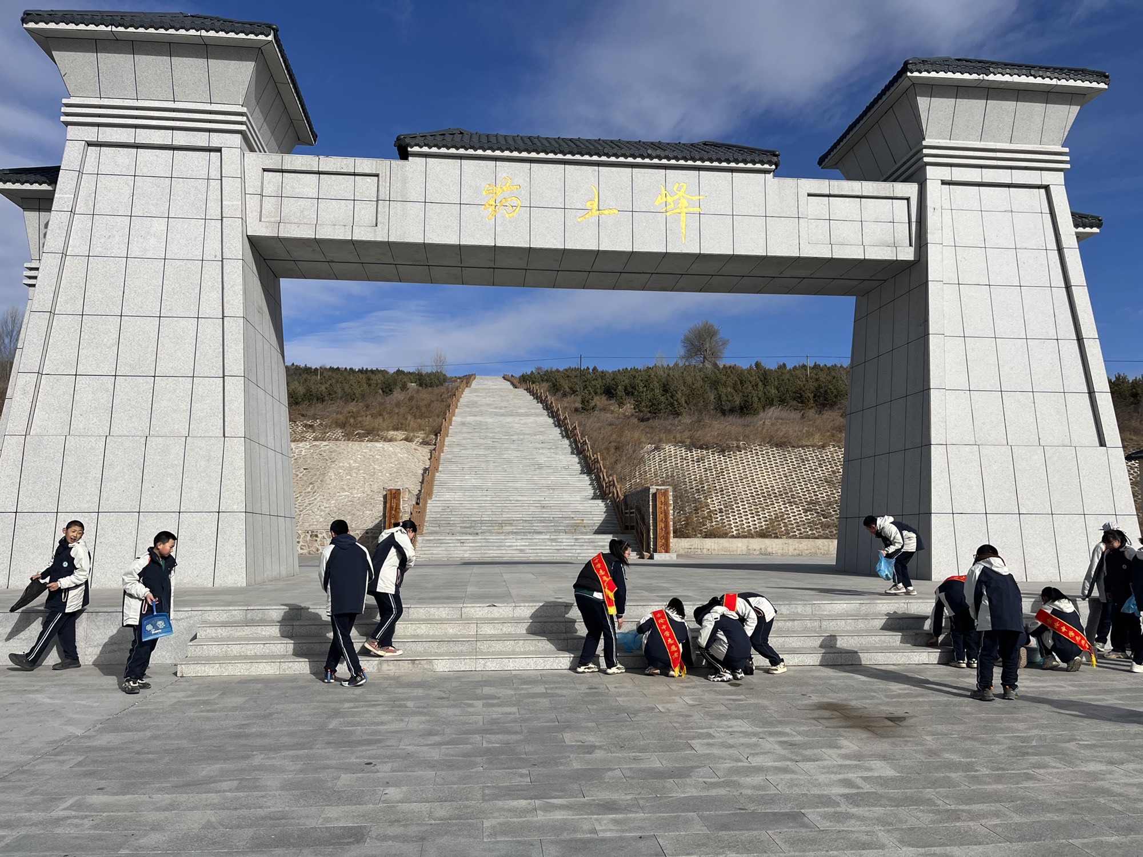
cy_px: 428
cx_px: 572
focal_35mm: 26
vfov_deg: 53.1
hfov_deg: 67.3
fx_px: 859
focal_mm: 5.1
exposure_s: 1/6494
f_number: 1.6
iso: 50
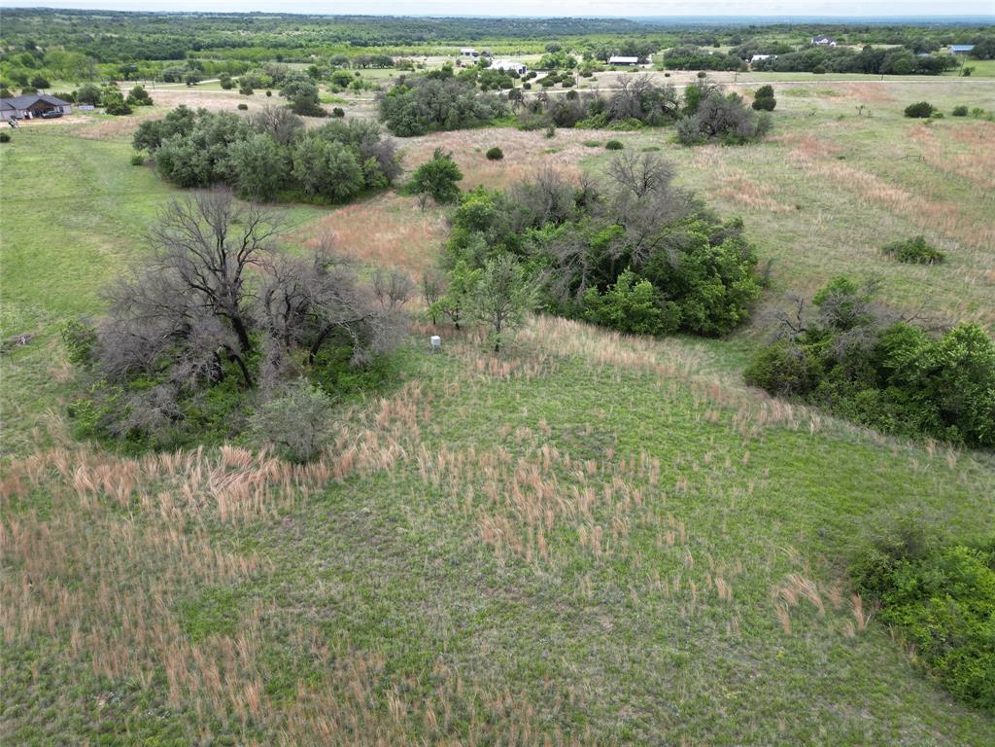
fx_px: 690
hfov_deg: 71.6
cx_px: 498
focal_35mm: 24
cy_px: 374
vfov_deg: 56.8
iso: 100
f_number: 1.7
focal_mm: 6.72
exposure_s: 1/1000
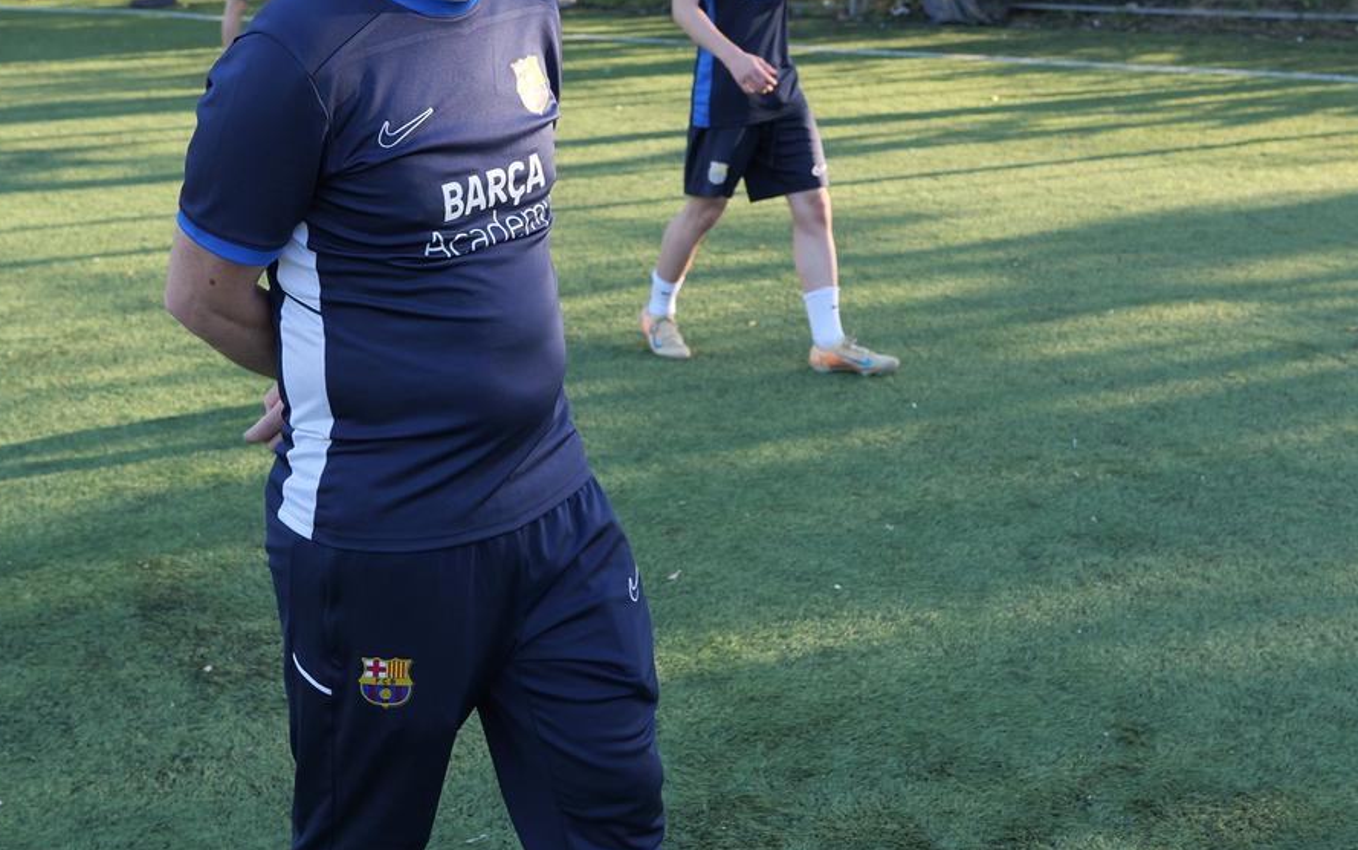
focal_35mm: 33
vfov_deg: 37.7
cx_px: 649
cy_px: 254
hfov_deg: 58.1
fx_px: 1222
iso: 640
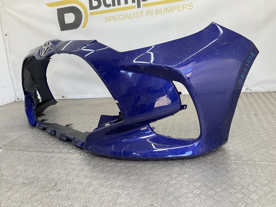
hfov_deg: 61.7
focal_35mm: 29
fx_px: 231
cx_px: 138
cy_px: 104
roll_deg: +6.1
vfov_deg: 48.2
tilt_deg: -15.7
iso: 16
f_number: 1.8
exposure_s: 1/106
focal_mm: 3
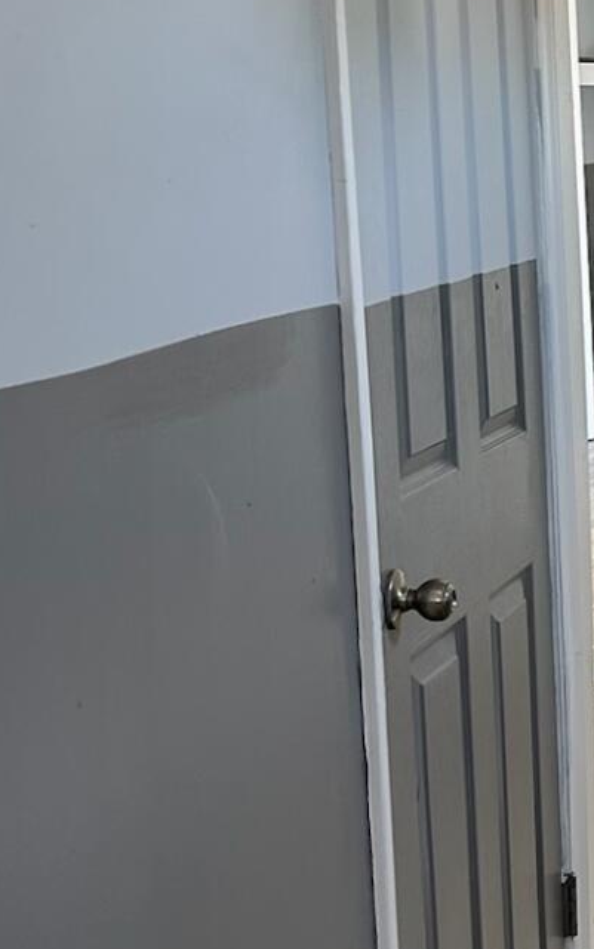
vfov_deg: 24.1
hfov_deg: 13.9
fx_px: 2226
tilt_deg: -9.4
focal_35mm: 86
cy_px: 509
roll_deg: +1.7
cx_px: 985
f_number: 1.5
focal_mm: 5.7
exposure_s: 1/121
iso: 64
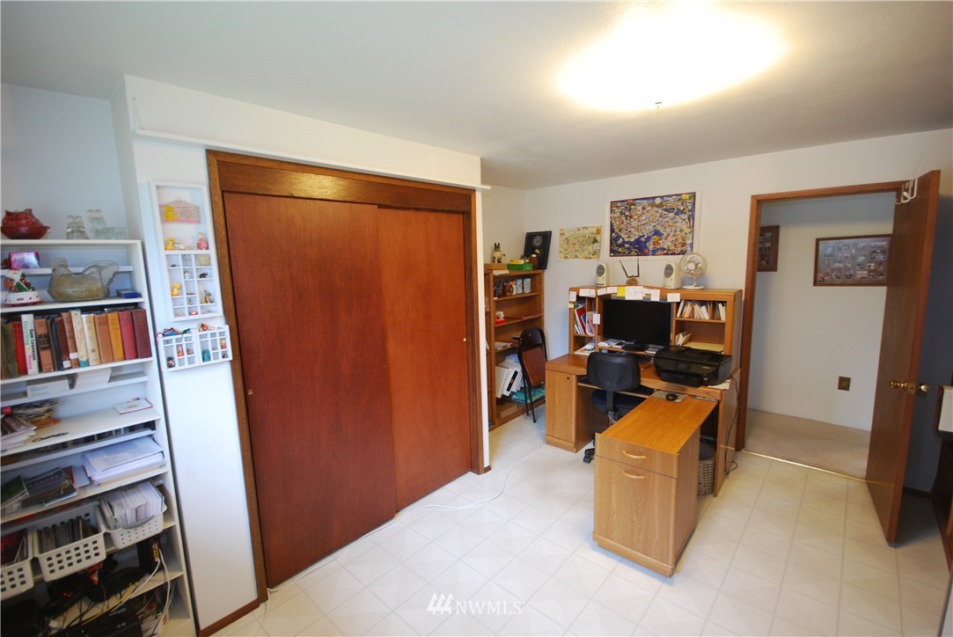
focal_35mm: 15
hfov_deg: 100.3
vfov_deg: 77.4
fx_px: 397
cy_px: 318
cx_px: 476
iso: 400
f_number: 4
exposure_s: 1/5
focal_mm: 10
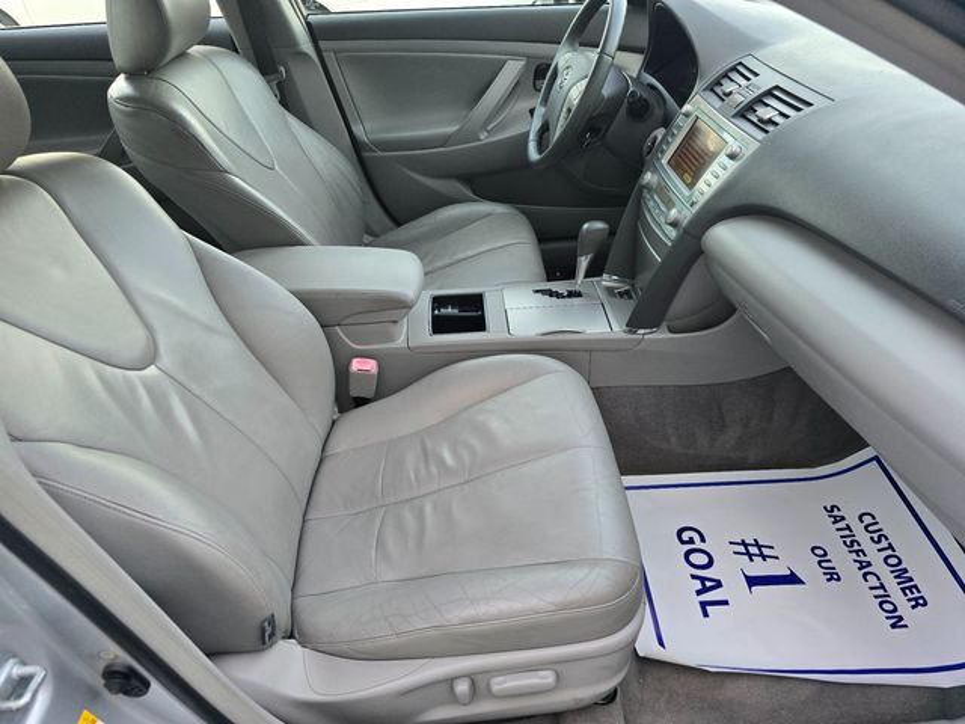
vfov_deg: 58.9
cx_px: 482
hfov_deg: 73.9
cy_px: 362
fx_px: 641
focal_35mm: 23
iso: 125
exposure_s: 1/180
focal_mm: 6.3
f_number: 1.7
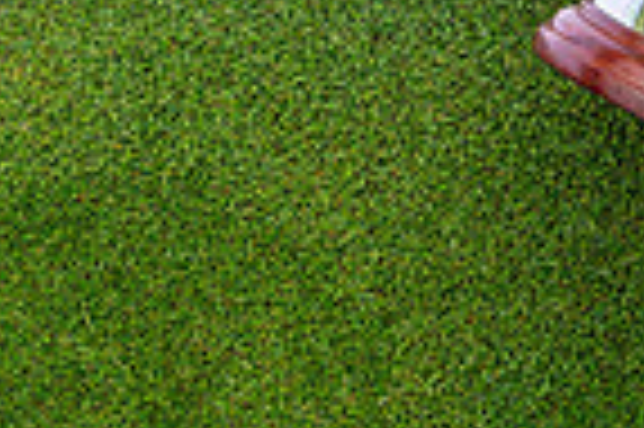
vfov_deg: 7.5
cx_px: 297
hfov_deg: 11.8
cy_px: -428
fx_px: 3127
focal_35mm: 175
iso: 100
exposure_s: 1/80
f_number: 7.1
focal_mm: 43
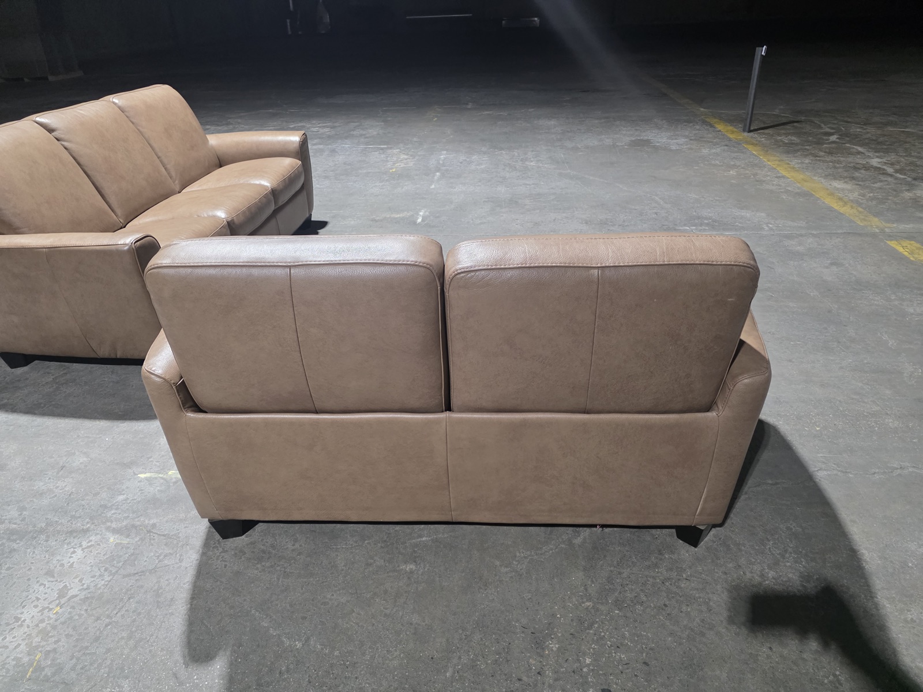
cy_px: 346
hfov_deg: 73.9
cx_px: 462
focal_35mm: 23
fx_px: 613
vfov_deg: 58.9
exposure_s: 1/120
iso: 800
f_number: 1.7
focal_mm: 6.3
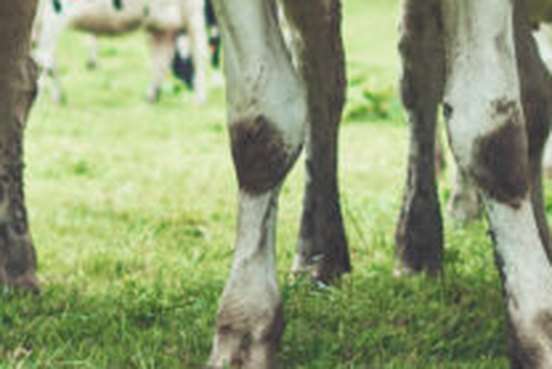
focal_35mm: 172
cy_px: -224
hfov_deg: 11.9
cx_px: 435
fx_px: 2639
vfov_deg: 7.8
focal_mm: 35
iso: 100
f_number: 2.5
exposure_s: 1/1000
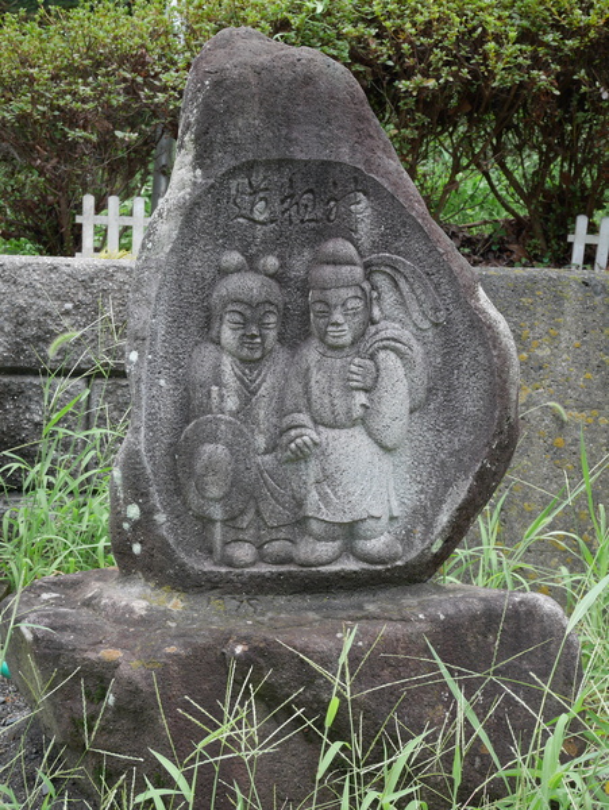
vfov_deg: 36.8
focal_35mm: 52
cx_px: 304
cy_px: 405
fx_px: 1218
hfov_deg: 28.1
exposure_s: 1/60
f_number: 5.3
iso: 320
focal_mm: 26
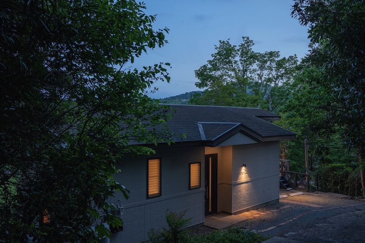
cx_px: 182
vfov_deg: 37.9
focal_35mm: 35
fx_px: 355
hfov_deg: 54.4
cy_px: 122
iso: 1000
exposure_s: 1/15
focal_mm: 35
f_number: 5.6
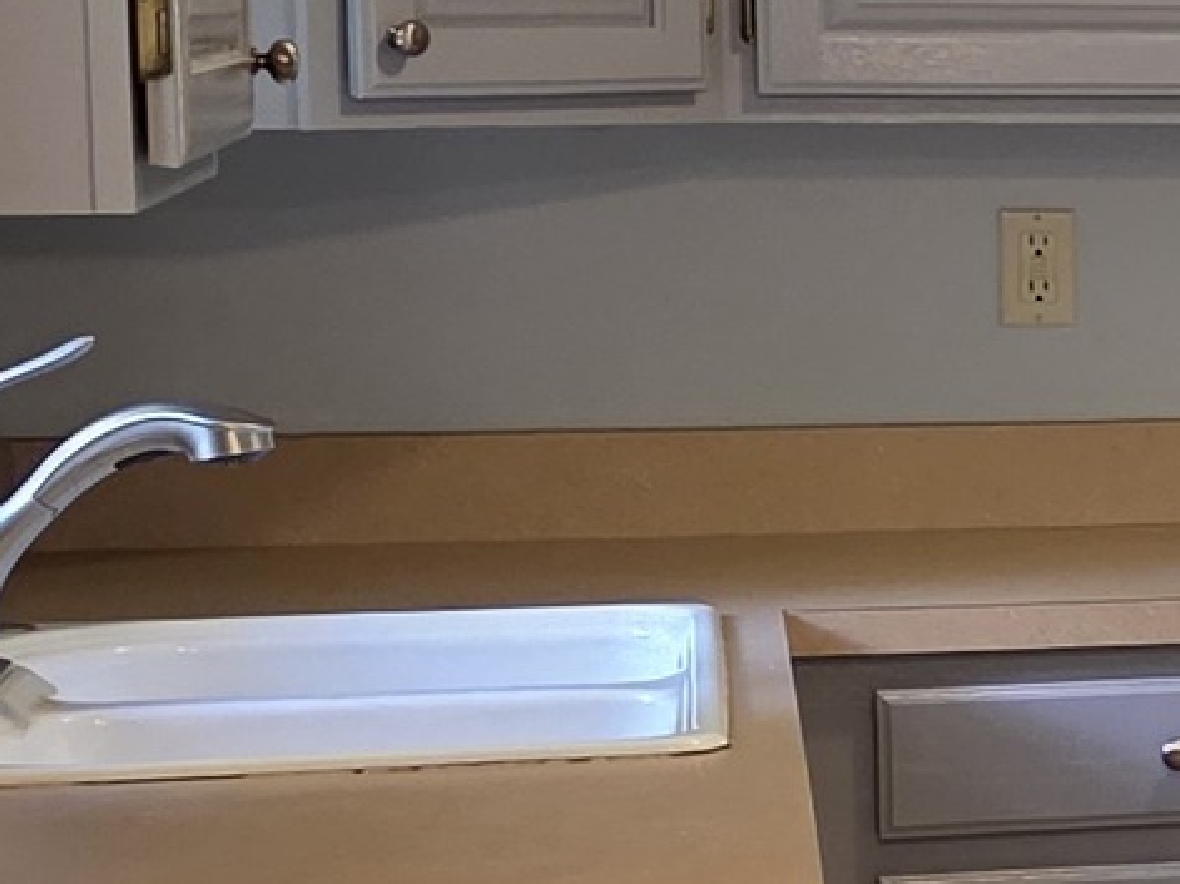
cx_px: 2914
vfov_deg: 9.9
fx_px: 5112
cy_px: 426
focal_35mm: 150
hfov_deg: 10.9
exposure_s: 1/120
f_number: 1.7
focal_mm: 6.3
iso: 640
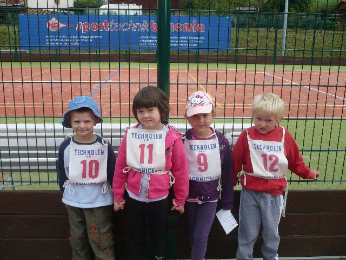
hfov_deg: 52.6
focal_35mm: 35
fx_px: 350
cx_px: 173
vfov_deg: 40.7
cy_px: 130
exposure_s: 1/500
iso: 100
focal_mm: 5.8
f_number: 2.8
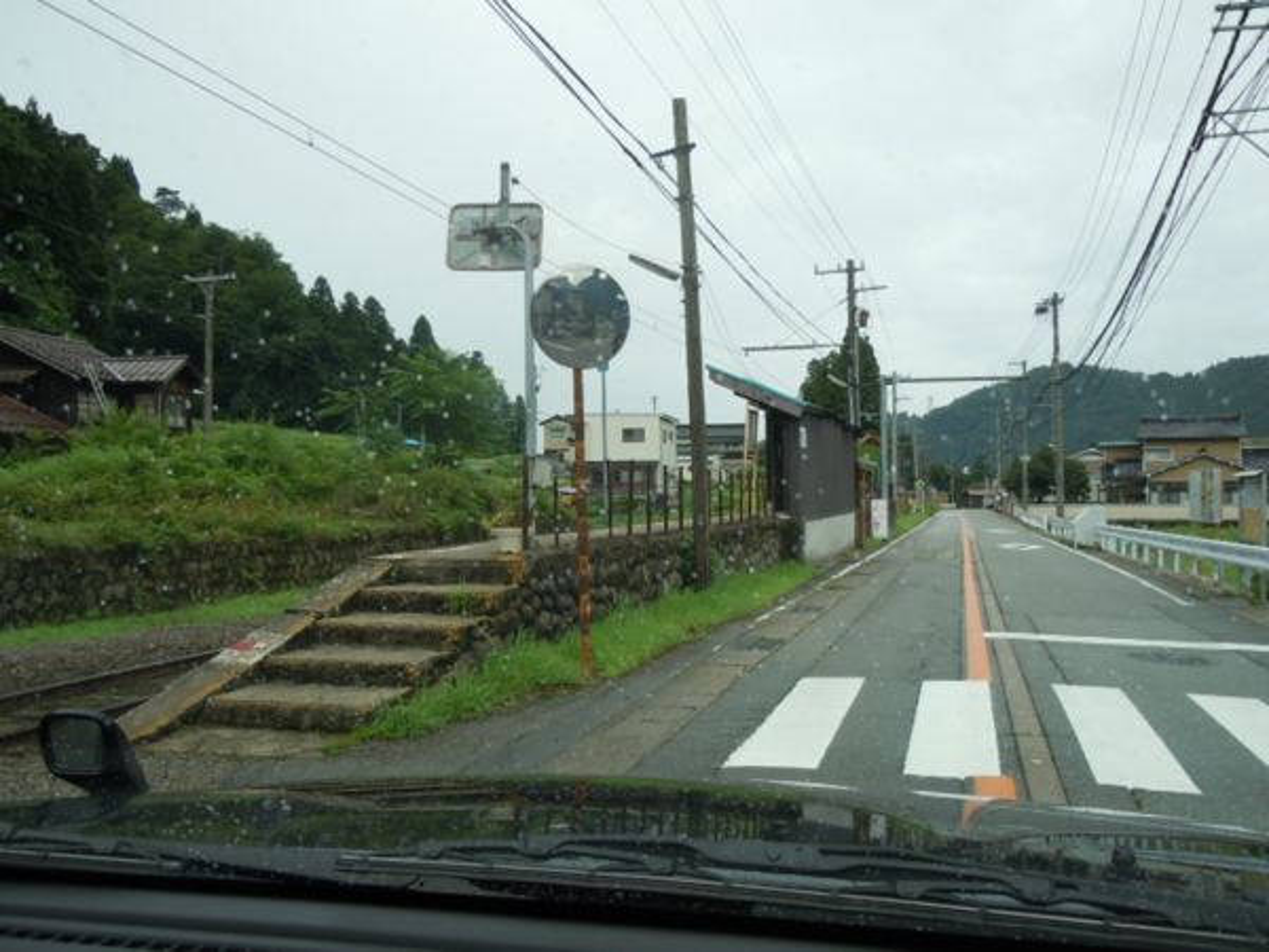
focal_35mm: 30
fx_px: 1100
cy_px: 476
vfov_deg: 46.8
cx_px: 634
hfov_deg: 60.0
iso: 100
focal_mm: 5.4
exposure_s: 1/400
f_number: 3.5
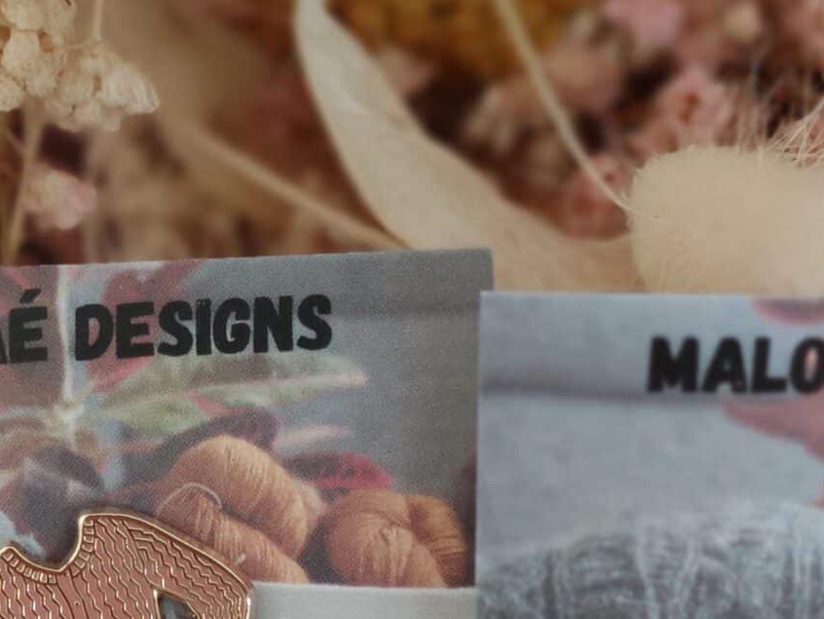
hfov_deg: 15.9
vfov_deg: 11.9
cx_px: 433
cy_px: 590
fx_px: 2953
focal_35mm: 124
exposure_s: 1/50
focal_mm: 8.16
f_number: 2
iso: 730
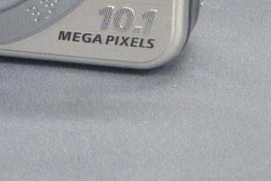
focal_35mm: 269
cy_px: -148
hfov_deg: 7.5
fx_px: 2026
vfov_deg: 5.0
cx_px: -142
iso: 400
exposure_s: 1/20
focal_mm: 12.5
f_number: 5
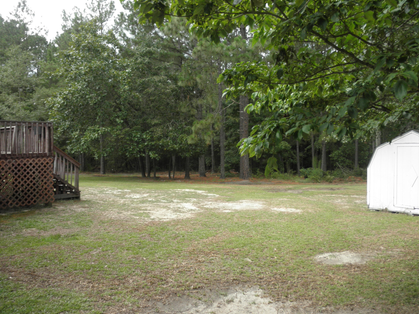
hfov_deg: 61.7
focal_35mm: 29
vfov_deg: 48.2
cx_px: 210
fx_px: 351
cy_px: 155
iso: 64
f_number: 3
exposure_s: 1/160
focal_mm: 5
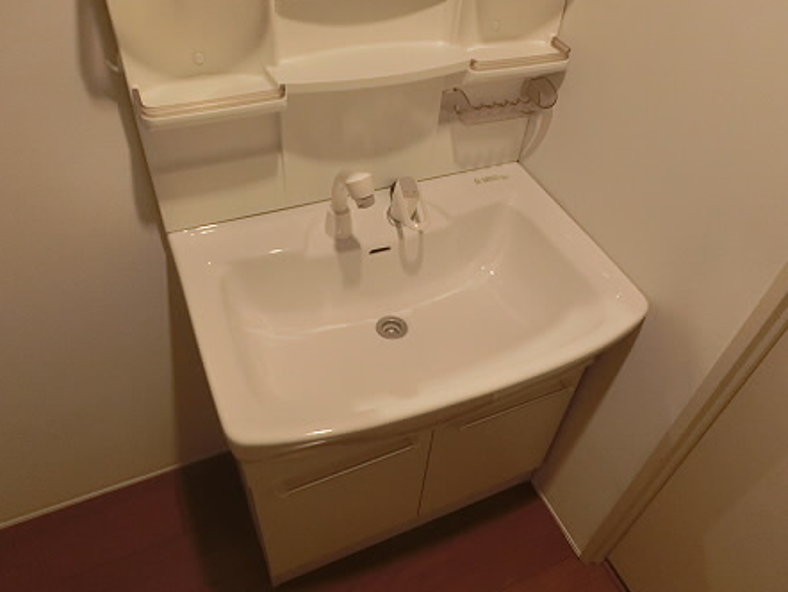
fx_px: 592
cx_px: 399
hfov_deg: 67.3
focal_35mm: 26
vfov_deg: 53.1
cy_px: 299
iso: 400
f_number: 3.5
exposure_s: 1/30
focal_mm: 4.5
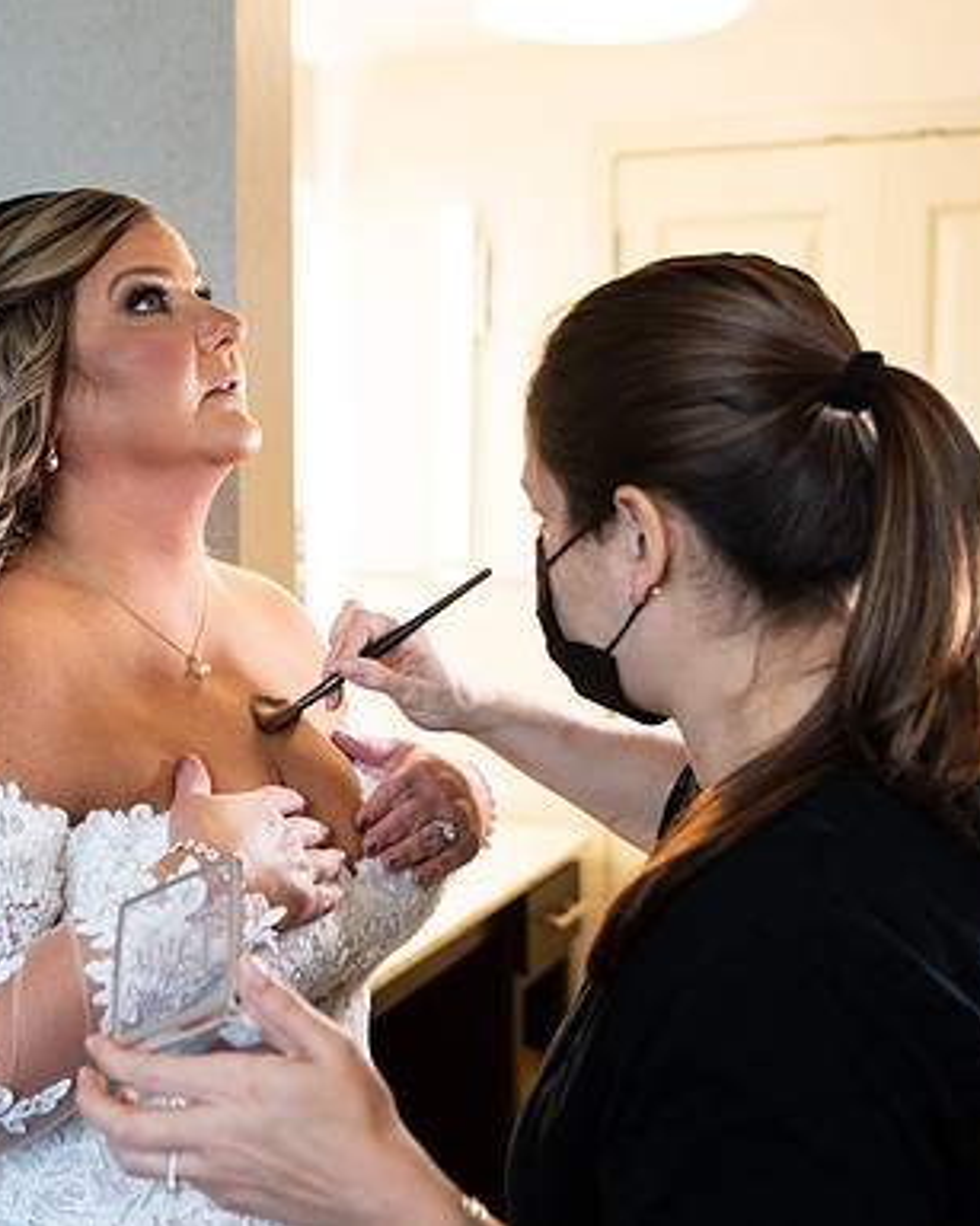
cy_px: 611
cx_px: 370
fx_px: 1850
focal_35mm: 51
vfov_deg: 36.7
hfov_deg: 29.6
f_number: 2.8
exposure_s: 1/640
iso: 2000
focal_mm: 36
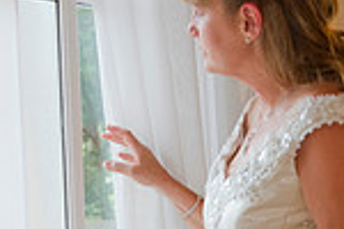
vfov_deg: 11.7
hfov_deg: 17.9
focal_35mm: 114
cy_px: 293
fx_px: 1089
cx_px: 224
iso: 1600
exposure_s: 1/100
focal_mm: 38
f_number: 3.5
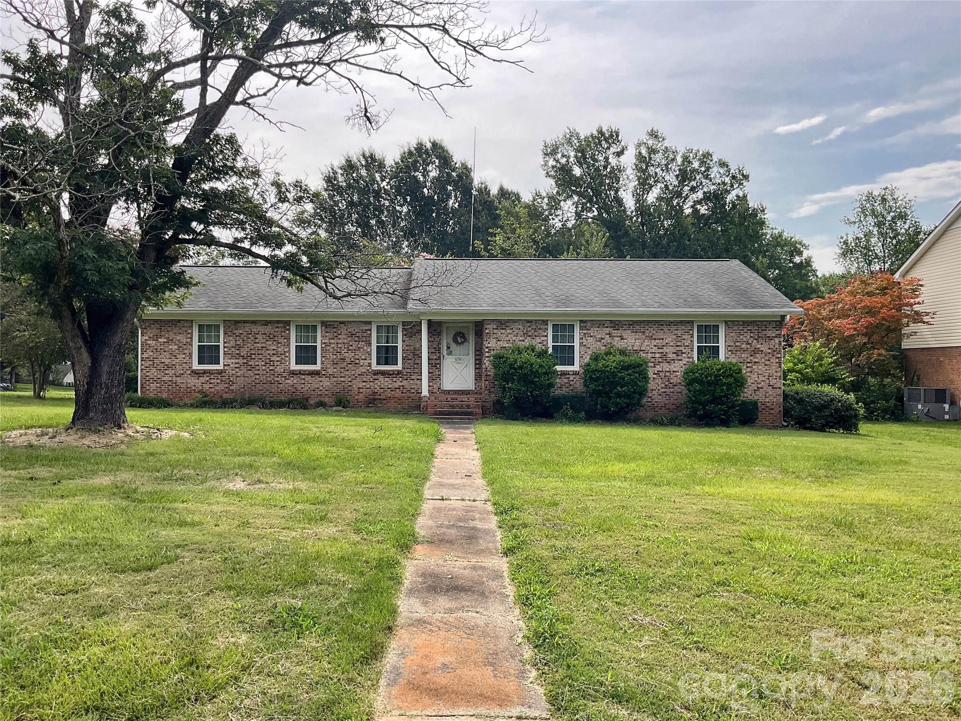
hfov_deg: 61.7
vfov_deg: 48.2
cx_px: 480
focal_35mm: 29
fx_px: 805
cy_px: 360
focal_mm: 3
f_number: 1.8
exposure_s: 1/2000
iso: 16
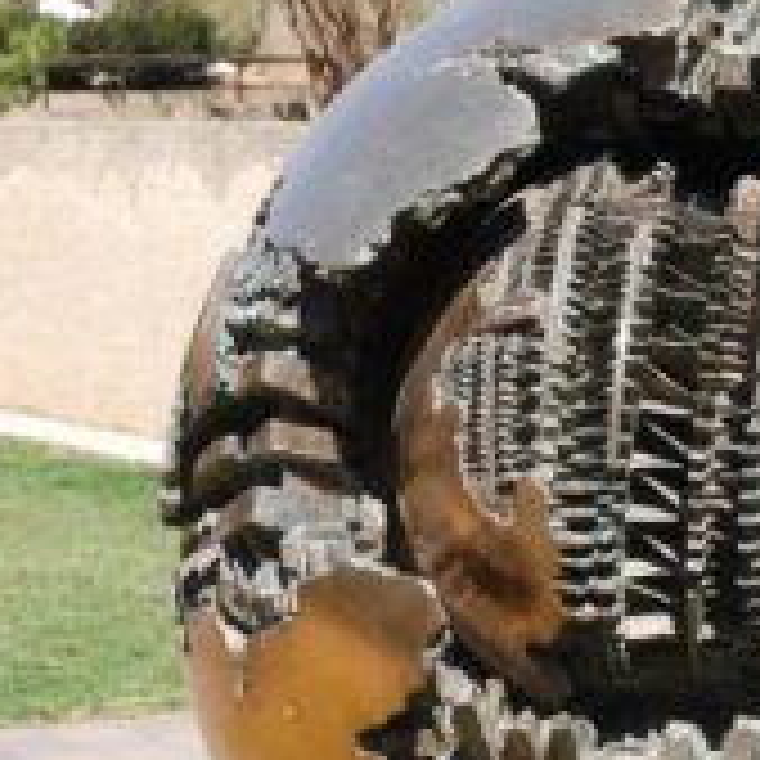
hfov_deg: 11.5
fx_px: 3751
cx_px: 720
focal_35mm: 151
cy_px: 510
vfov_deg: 11.6
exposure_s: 1/160
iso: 100
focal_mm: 40
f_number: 7.1
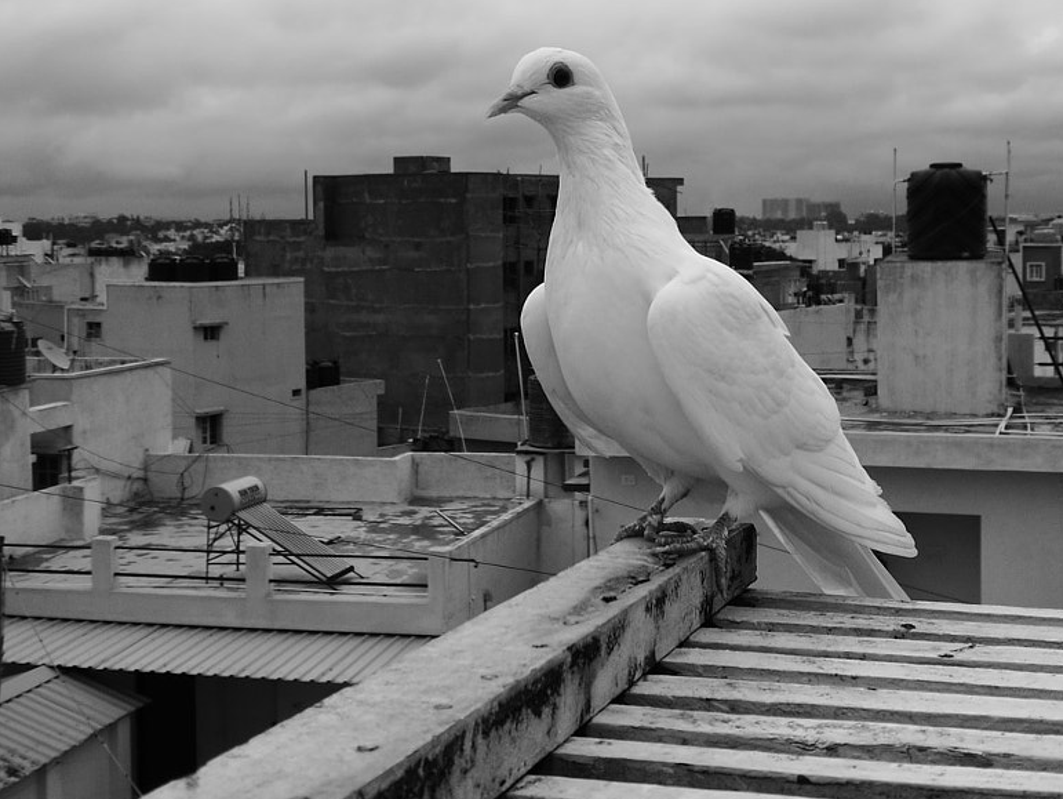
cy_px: 290
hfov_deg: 34.3
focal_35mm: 56
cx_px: 583
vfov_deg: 26.0
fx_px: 1720
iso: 50
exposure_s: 1/2732
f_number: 2.2
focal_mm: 4.5
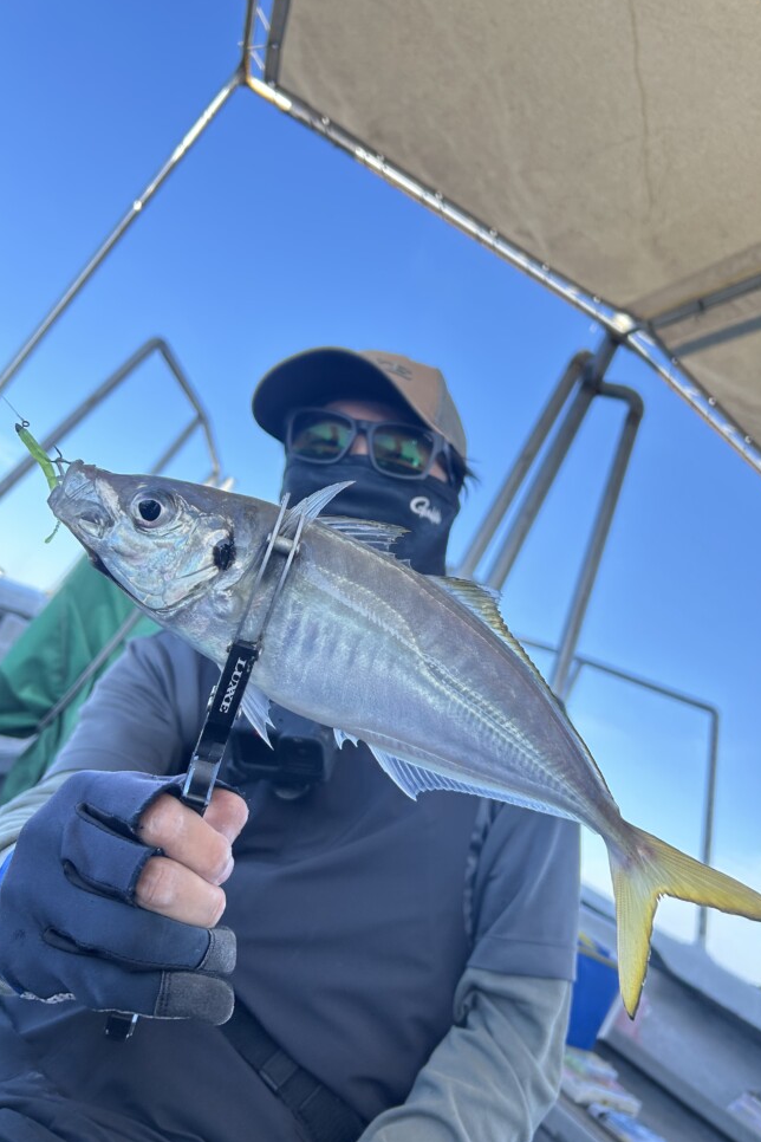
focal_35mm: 28
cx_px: 405
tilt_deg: +13.3
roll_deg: -24.9
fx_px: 888
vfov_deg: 65.5
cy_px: 576
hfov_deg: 46.4
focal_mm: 5.7
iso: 50
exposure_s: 1/1000
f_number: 1.5
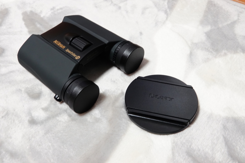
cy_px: 82
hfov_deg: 54.4
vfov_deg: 37.8
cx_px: 122
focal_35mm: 35
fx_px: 238
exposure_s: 1/13
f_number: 5
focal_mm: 12.96
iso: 800
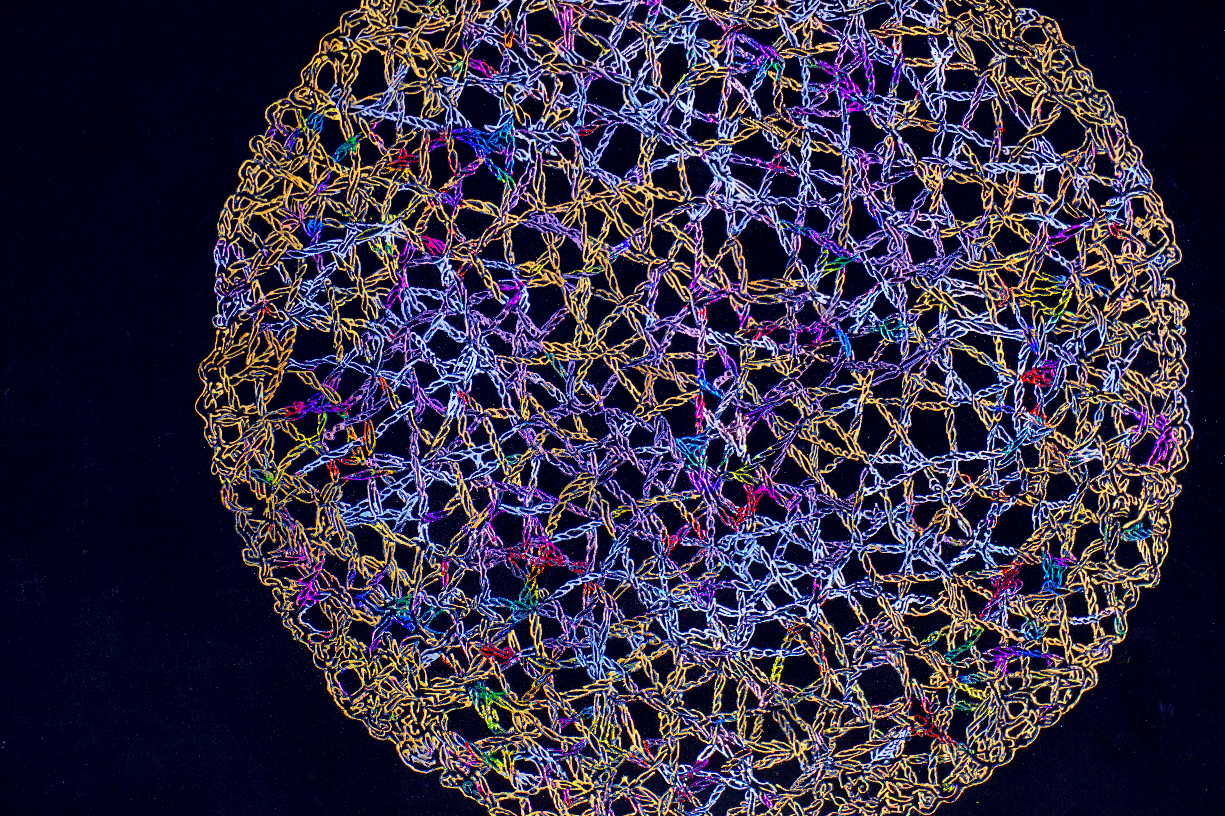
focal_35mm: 75
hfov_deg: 27.0
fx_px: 2552
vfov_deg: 18.2
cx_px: 612
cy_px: 408
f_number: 5.6
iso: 250
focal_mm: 50
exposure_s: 1/160
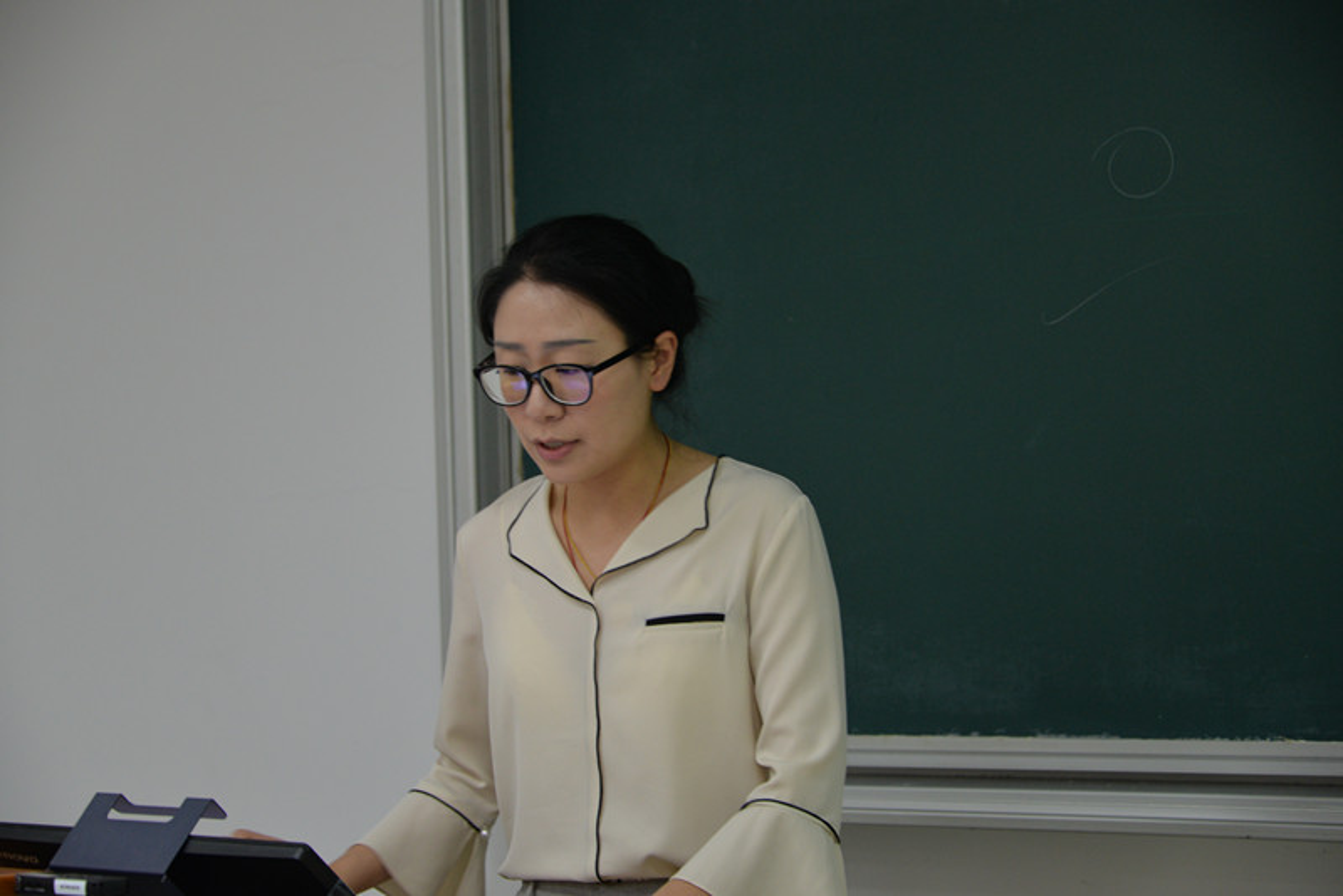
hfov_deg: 20.8
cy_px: 448
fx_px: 3657
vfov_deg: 14.0
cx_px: 672
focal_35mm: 98
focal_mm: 98
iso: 1100
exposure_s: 1/30
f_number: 5.3
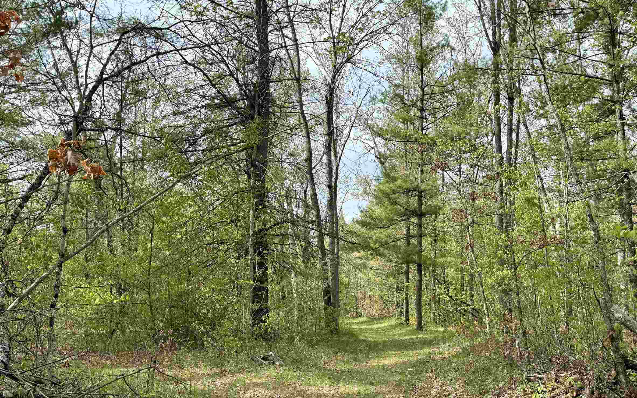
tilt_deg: +3.2
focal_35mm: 33
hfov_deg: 57.5
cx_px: 396
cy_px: 274
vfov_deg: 37.8
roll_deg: +1.0
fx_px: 573
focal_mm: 6.76
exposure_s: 1/1653
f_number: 1.78
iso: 100
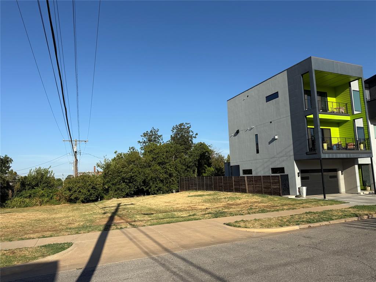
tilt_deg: +7.1
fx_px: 261
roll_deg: +2.3
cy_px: 141
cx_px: 188
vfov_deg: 56.8
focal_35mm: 24
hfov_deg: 71.6
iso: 80
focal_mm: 6.76
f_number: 1.78
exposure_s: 1/5714
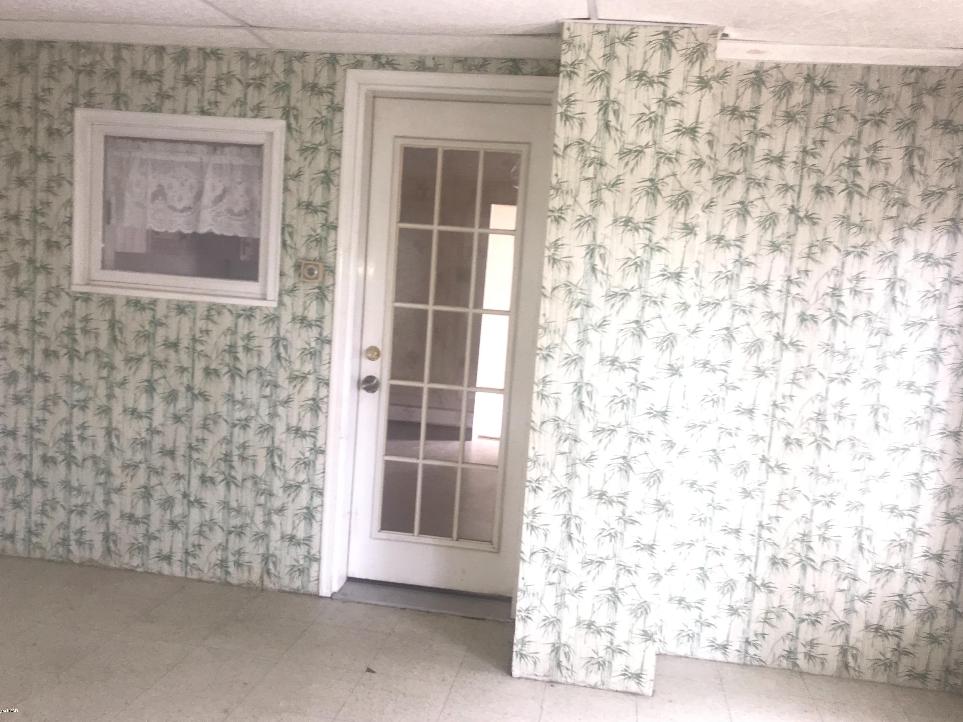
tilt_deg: -4.3
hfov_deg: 61.7
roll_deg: -4.1
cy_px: 360
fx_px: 807
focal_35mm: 29
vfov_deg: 48.2
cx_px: 470
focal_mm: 3.99
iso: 20
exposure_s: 1/42
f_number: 1.8
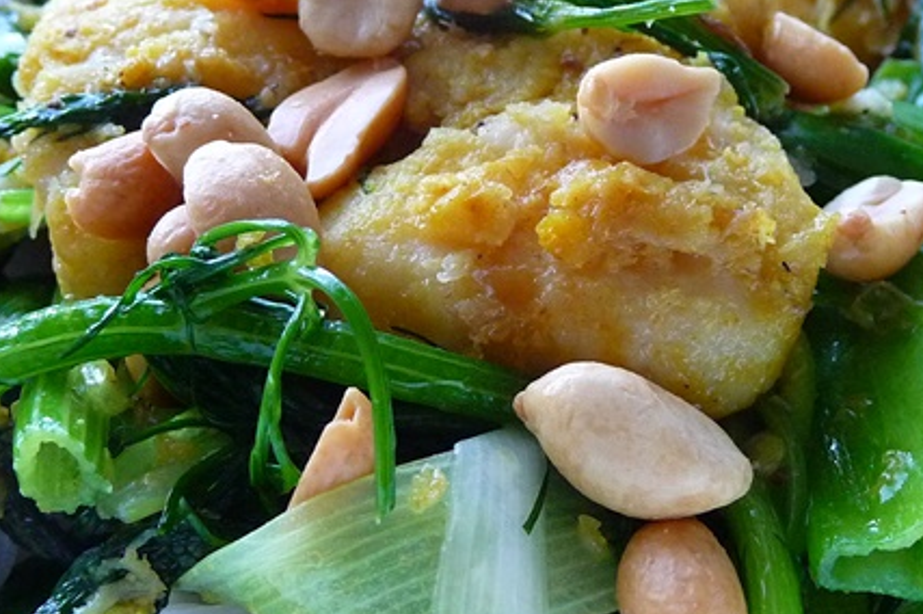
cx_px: 441
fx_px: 1998
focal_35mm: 78
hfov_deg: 26.0
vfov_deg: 17.5
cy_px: 248
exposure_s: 1/25
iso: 400
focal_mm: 6.3
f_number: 3.8
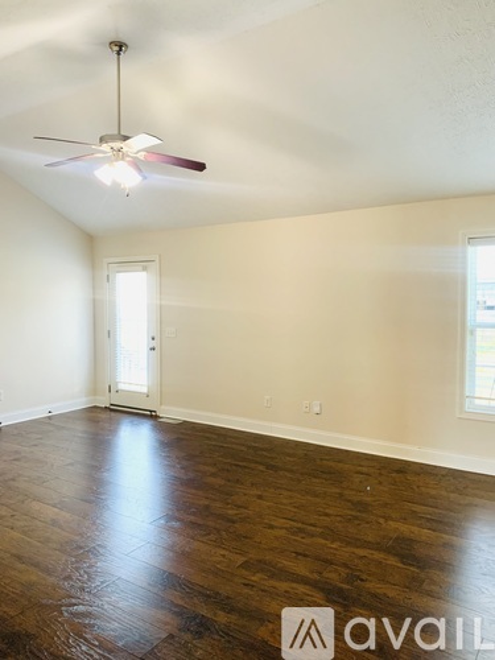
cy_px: 330
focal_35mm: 26
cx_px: 248
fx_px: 496
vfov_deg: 67.3
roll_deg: -0.1
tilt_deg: -2.7
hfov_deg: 53.1
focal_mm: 4.25
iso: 320
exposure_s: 1/60
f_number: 1.8
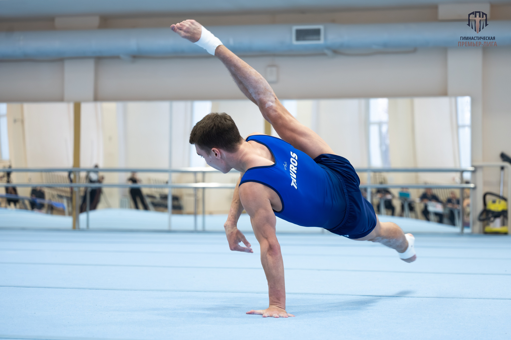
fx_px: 1069
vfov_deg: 18.1
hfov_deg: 26.9
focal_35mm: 75
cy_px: 161
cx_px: 272
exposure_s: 1/1000
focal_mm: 70
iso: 2000
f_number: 2.8
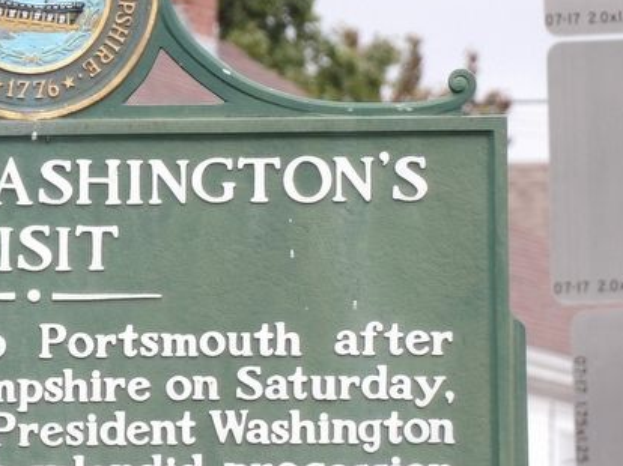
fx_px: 12627
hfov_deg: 2.8
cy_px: 364
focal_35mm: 702
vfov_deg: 2.1
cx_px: 80
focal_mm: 65.2
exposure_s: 1/100
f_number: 4.2
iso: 161
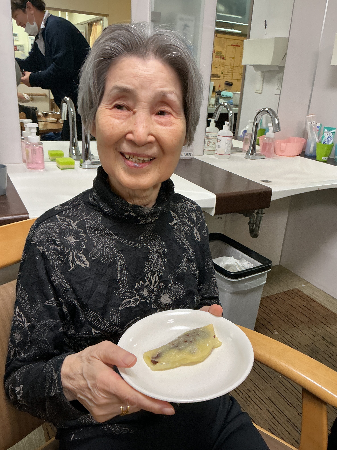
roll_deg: -1.1
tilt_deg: -22.0
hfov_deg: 48.2
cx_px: 168
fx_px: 376
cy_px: 225
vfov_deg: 61.7
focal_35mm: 29
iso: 125
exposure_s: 1/50
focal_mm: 3
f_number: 1.8
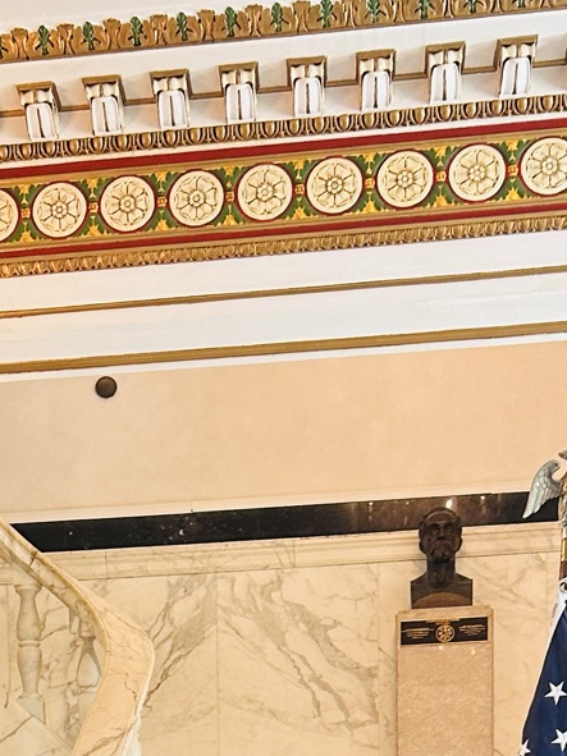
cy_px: 1210
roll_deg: +1.0
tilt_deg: -4.1
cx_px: 67
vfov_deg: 18.9
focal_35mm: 88
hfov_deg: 16.6
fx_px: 1923
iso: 80
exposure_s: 1/60
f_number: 1.5
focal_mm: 5.7
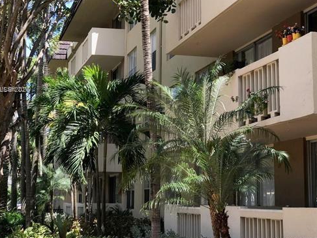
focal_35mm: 75
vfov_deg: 19.6
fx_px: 687
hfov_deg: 26.0
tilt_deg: +8.4
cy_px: 90
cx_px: 149
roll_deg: -0.6
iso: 20
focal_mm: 6.6
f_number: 2.8
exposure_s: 1/190
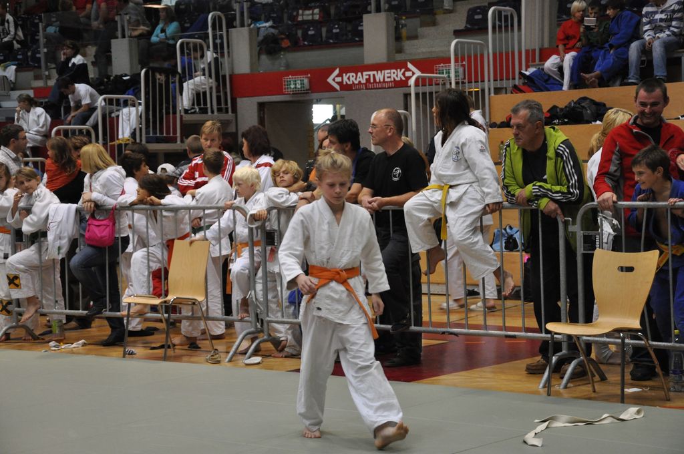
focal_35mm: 87
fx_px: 1651
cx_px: 342
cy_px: 227
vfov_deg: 15.7
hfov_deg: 23.4
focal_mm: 58
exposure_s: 1/100
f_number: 5
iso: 1600
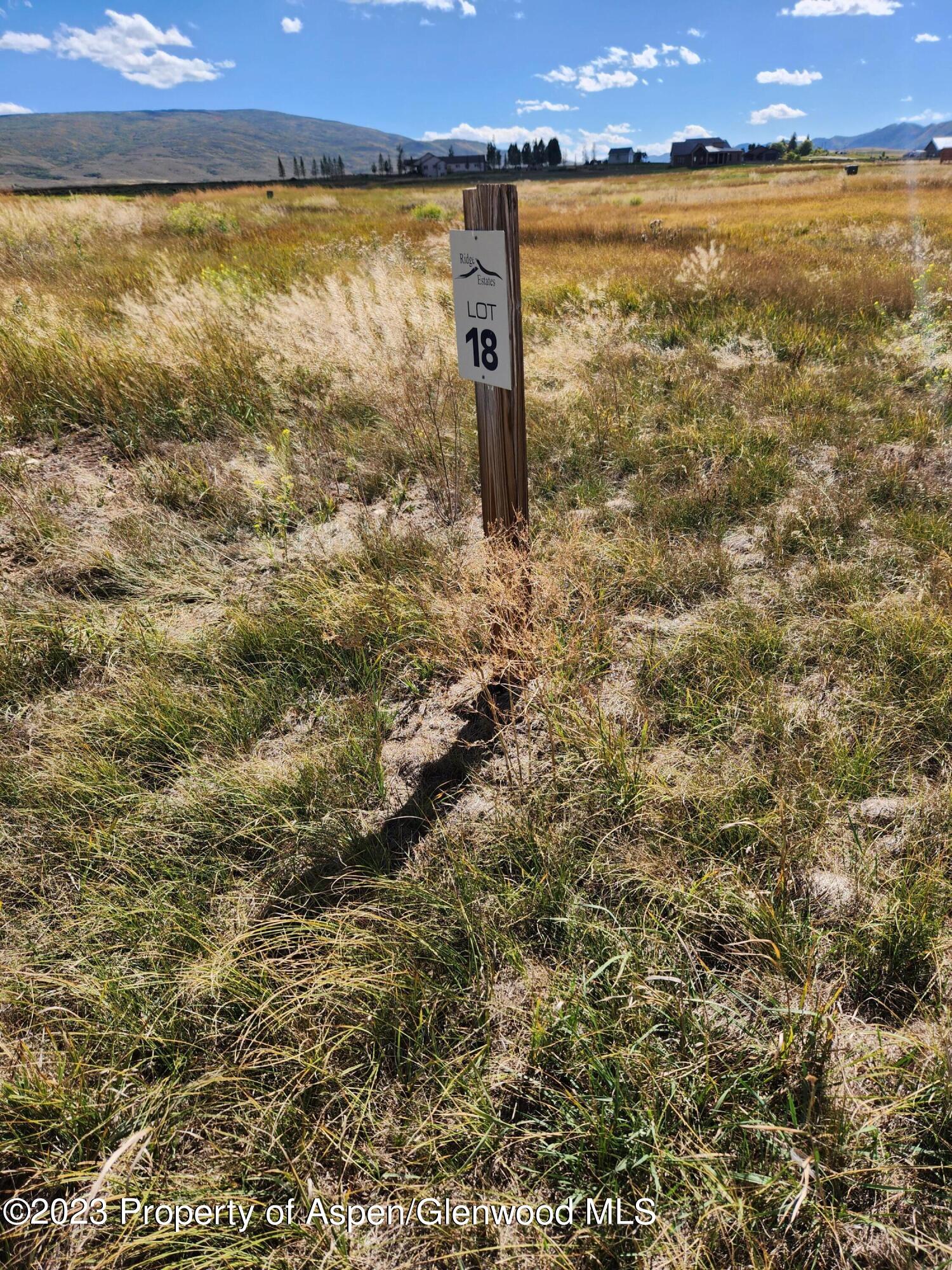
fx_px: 843
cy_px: 635
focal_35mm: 23
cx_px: 476
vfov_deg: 73.9
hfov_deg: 58.9
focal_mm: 5.4
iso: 20
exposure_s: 1/1410
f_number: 1.8
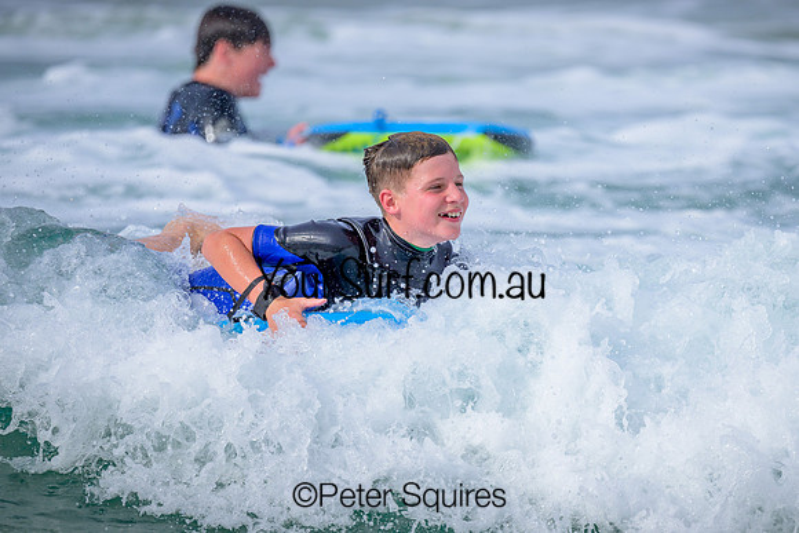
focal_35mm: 901
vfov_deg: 1.5
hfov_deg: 2.3
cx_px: 450
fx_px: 19995
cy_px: 300
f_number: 6.3
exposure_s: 1/2000
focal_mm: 800
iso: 320
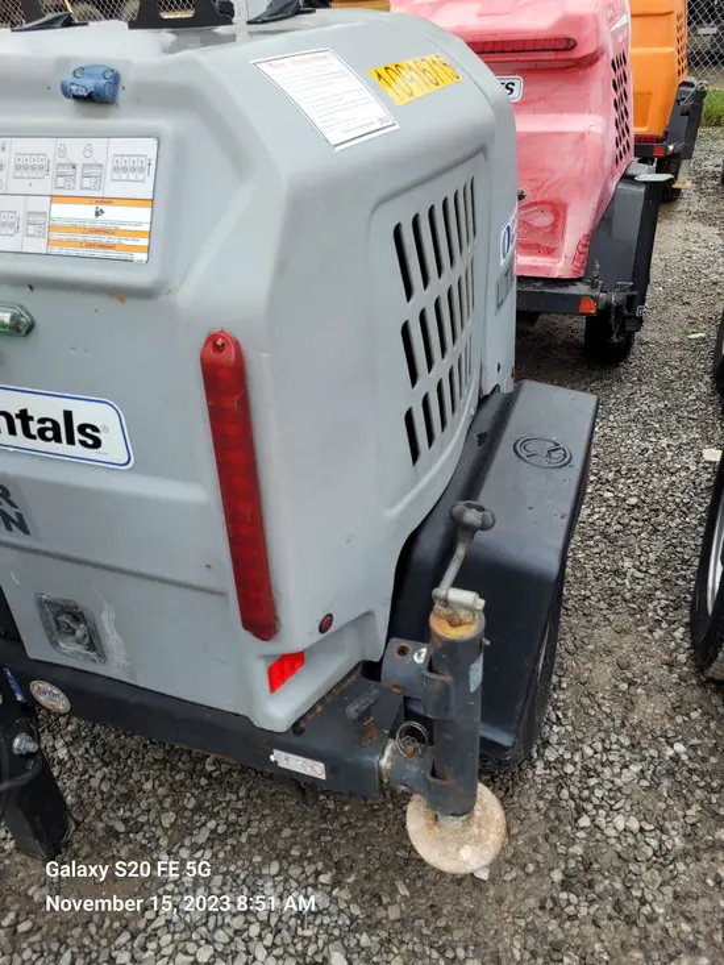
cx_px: 362
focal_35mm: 26
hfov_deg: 53.1
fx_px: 725
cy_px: 482
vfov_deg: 67.3
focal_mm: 5.4
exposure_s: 1/183
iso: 40
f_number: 1.8
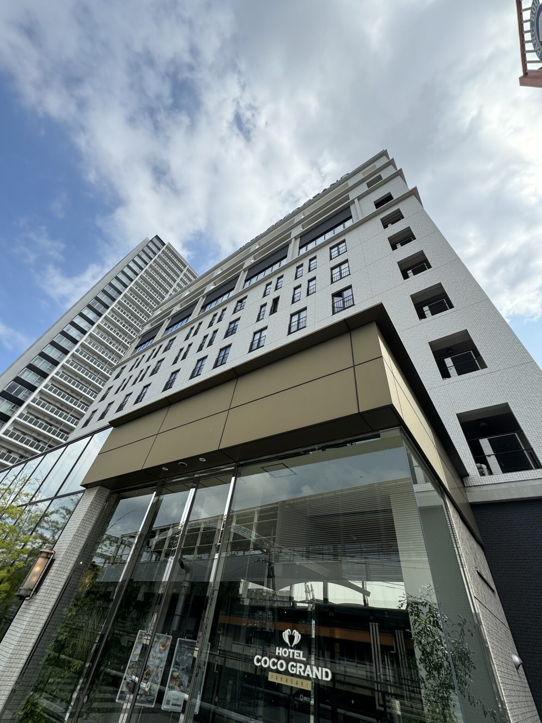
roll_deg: -10.9
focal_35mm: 14
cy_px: 362
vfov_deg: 102.1
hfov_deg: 85.7
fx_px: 292
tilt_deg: +43.5
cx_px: 271
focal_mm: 2.22
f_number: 2.2
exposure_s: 1/1370
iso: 40
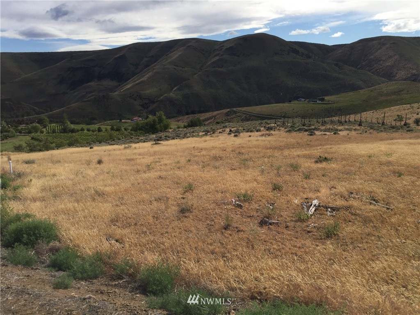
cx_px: 210
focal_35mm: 29
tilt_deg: -12.3
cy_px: 158
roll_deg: +0.3
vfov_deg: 48.2
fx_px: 352
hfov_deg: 61.7
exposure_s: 1/2639
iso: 32
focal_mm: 4.15
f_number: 2.2
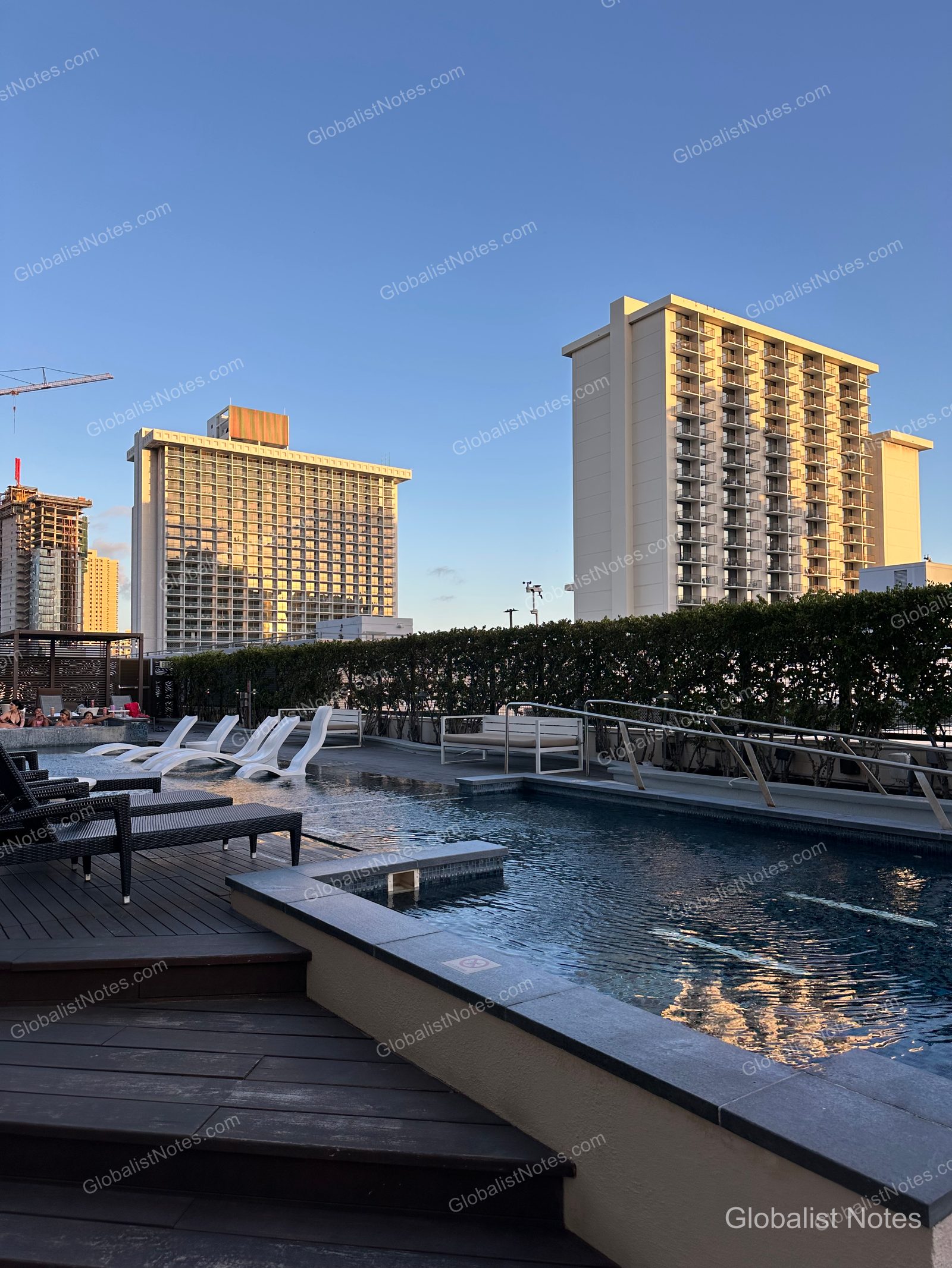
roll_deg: -0.7
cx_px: 476
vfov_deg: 71.6
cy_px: 634
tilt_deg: +3.1
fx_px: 880
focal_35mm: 24
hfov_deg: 56.8
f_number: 1.78
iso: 80
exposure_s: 1/779
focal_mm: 6.86
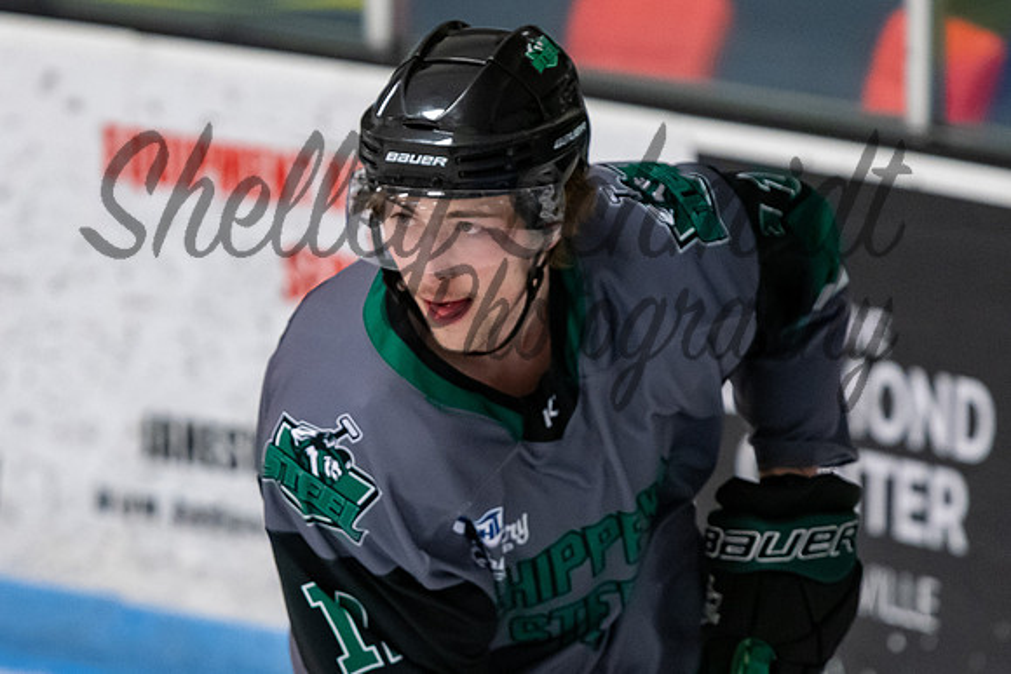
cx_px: 367
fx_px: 11940
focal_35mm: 425
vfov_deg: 3.2
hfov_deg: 4.8
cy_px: 338
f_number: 3.5
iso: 2500
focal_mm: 190
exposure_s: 1/800
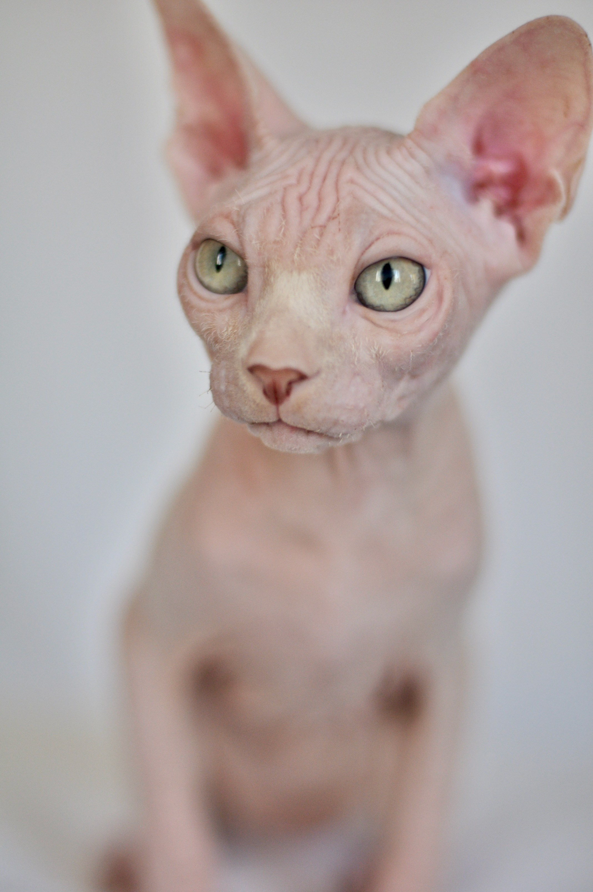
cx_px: 296
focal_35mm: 75
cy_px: 446
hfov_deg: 18.1
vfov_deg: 27.0
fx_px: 1858
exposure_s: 1/1000
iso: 400
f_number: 1.4
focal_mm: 50
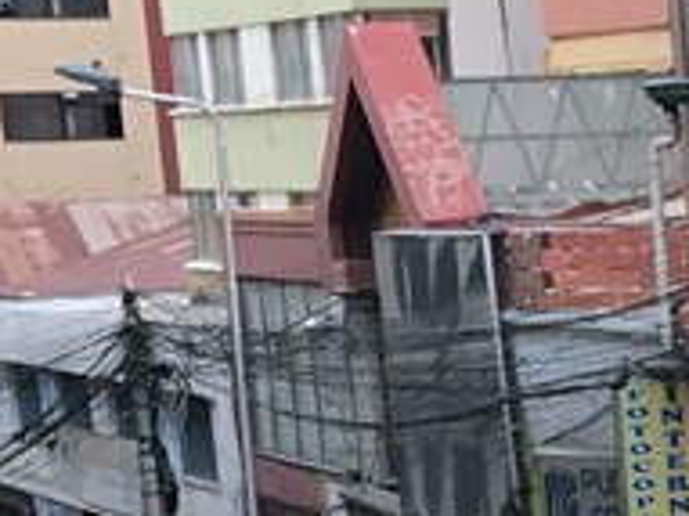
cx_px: 1757
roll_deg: +1.8
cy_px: 852
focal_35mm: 176
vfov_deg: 8.2
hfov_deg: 9.7
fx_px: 3501
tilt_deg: -11.4
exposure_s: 1/116
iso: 20
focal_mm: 3.99
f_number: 1.8
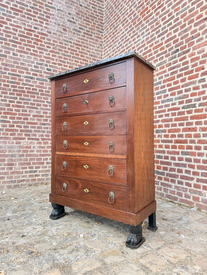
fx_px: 191
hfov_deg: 56.8
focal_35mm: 24
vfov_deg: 71.6
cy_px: 138
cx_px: 104
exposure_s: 1/122
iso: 64
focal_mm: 6.76
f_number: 1.78
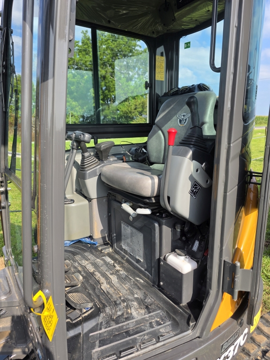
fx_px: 239
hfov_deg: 58.9
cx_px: 135
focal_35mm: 23
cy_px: 180
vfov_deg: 73.9
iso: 80
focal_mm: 6.3
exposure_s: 1/2715
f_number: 1.7
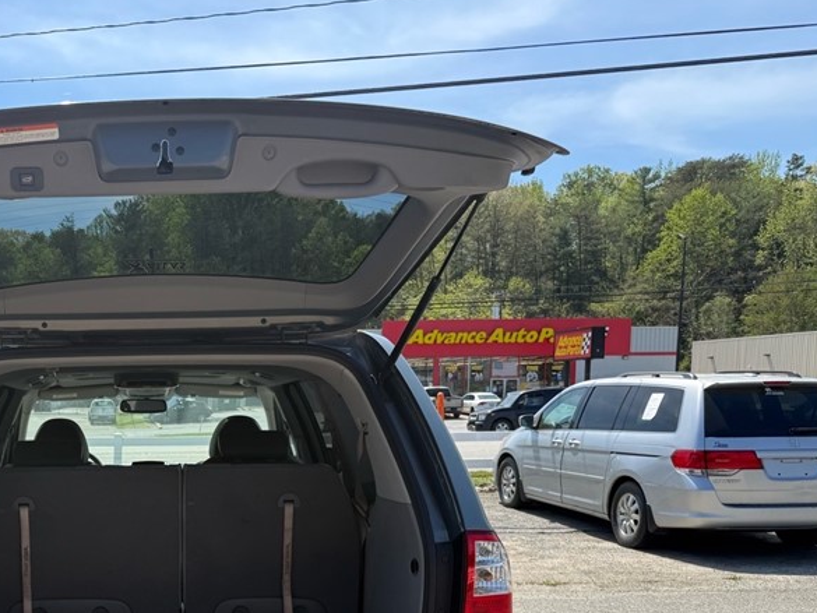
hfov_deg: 42.0
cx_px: 119
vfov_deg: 33.3
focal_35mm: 42
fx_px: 991
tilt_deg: -6.0
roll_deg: -0.2
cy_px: 496
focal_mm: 6.76
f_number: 1.78
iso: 80
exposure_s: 1/2525
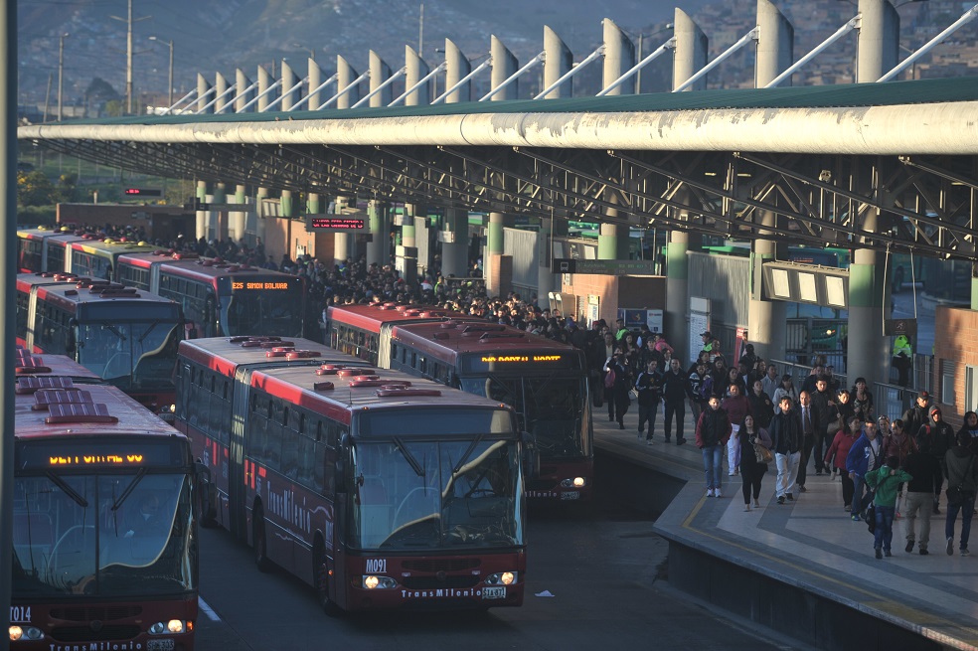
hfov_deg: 14.7
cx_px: 489
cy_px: 326
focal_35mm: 140
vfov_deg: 9.8
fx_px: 3801
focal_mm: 140
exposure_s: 1/500
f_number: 2.8
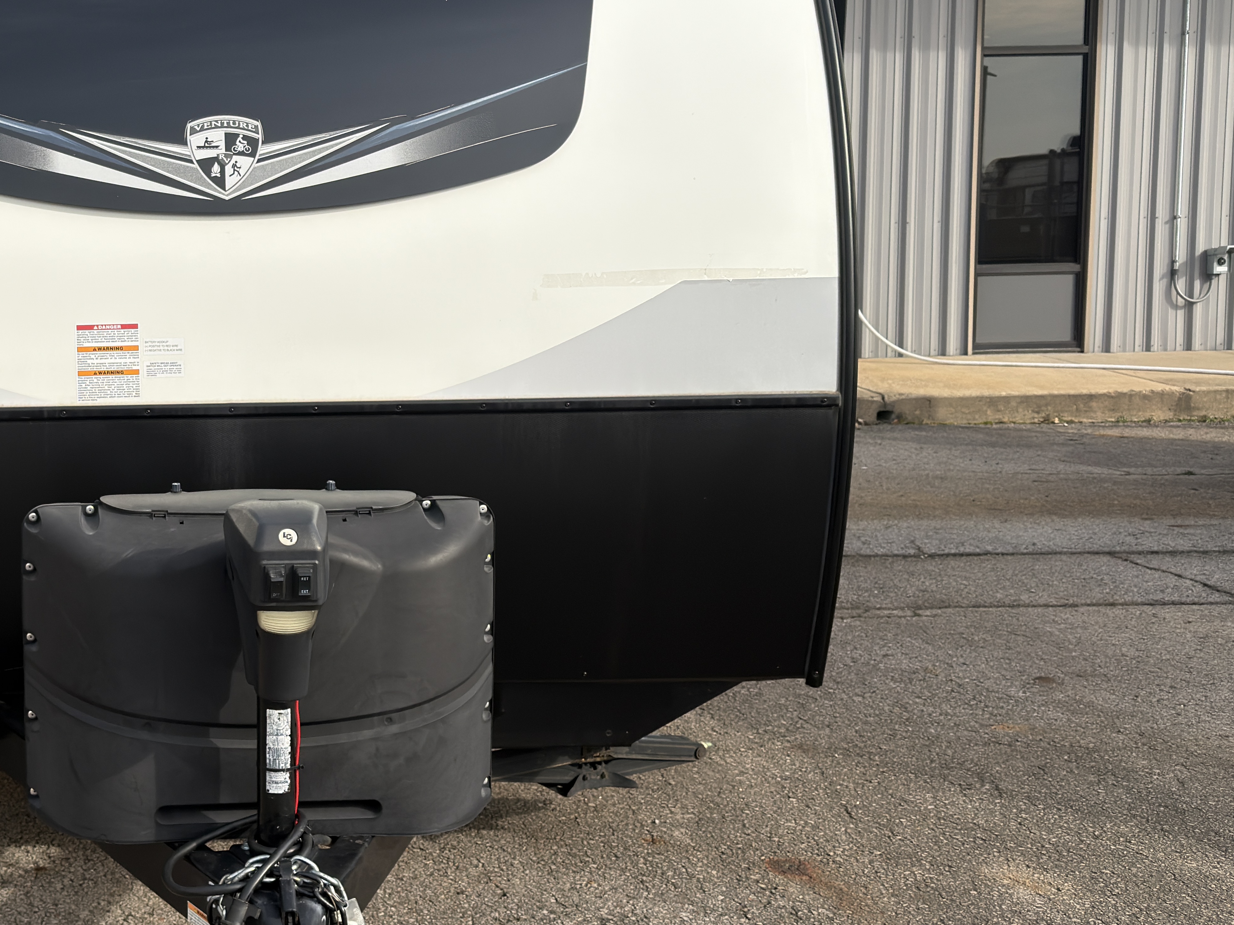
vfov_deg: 29.7
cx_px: 152
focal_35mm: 49
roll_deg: +1.8
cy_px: 418
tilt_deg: -6.6
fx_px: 1747
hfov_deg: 36.7
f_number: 1.78
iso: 64
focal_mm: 6.76
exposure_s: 1/3610
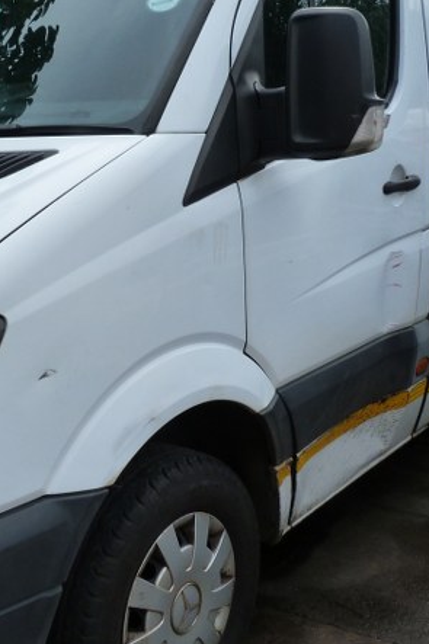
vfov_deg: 41.9
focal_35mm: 47
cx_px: 67
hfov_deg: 27.9
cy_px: 294
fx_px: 841
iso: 125
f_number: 5.6
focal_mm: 4.5
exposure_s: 1/250
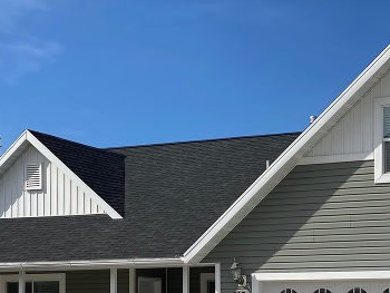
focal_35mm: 95
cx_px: 234
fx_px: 1071
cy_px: 265
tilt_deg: +2.2
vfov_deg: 15.4
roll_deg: +0.3
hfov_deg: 20.6
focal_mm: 6
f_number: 2
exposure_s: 1/2660
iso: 20
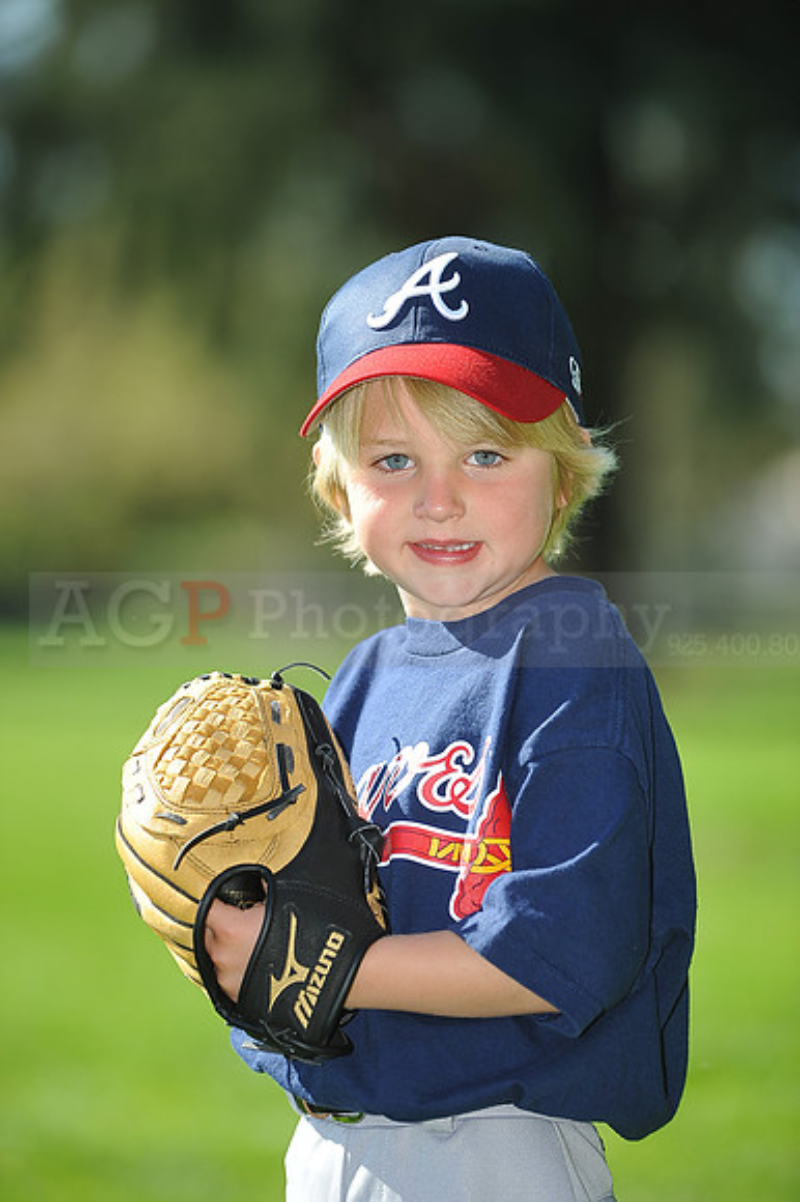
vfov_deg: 10.3
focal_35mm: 200
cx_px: 400
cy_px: 601
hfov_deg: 6.9
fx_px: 6674
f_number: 4.5
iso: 200
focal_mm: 200
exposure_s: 1/640
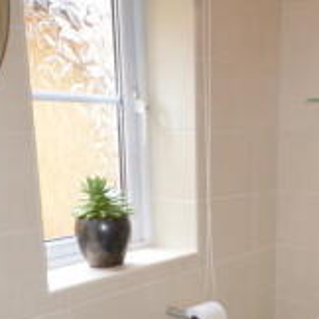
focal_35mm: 57
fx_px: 591
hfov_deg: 29.2
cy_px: 303
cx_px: 276
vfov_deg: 28.7
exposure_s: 1/60
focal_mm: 11
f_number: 4.2
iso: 1100
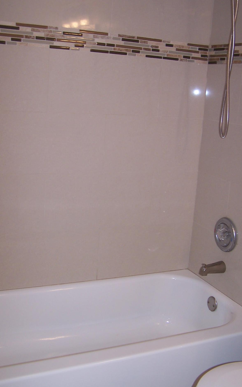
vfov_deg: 46.2
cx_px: 118
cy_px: 195
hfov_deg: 29.9
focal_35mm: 43
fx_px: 454
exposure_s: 1/60
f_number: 2.8
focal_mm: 6.3
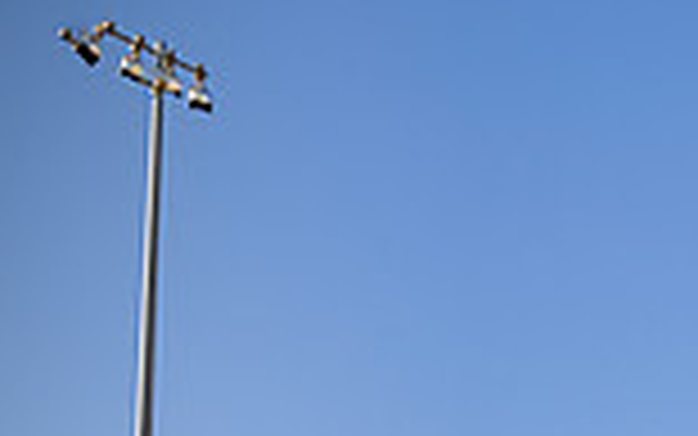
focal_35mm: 71
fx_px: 1351
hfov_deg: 28.4
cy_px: 962
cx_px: 545
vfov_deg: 14.2
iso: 125
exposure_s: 1/250
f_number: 10
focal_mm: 24
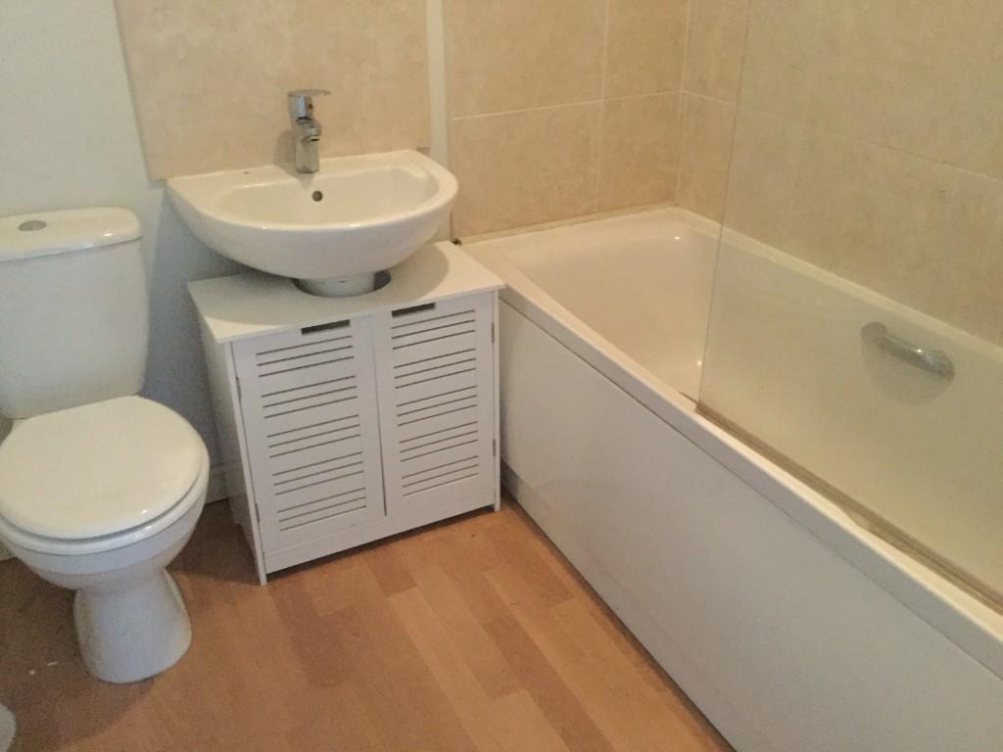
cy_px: 376
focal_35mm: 31
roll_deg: -0.4
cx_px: 502
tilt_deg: -29.1
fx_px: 898
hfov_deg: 58.4
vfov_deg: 45.4
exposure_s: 1/17
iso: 640
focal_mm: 3.3
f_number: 2.4
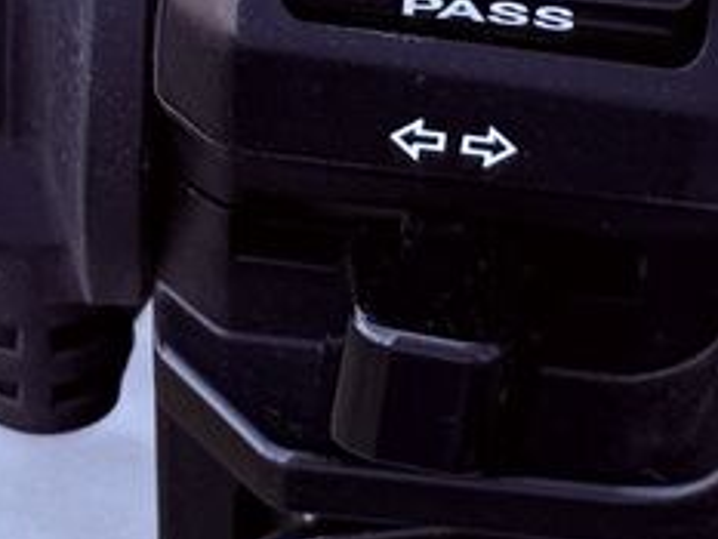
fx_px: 7284
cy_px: -179
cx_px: 97
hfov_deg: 5.6
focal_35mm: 351
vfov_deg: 4.2
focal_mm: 6.76
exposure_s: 1/244
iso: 80
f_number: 1.78
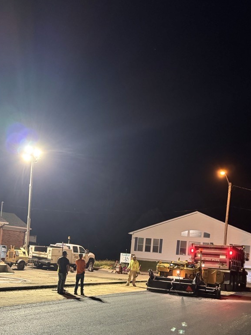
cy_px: 242
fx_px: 387
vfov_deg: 45.5
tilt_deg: +0.9
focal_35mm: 40
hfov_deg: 35.9
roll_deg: -5.1
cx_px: 108
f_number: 1.78
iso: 640
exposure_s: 1/40
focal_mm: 6.76
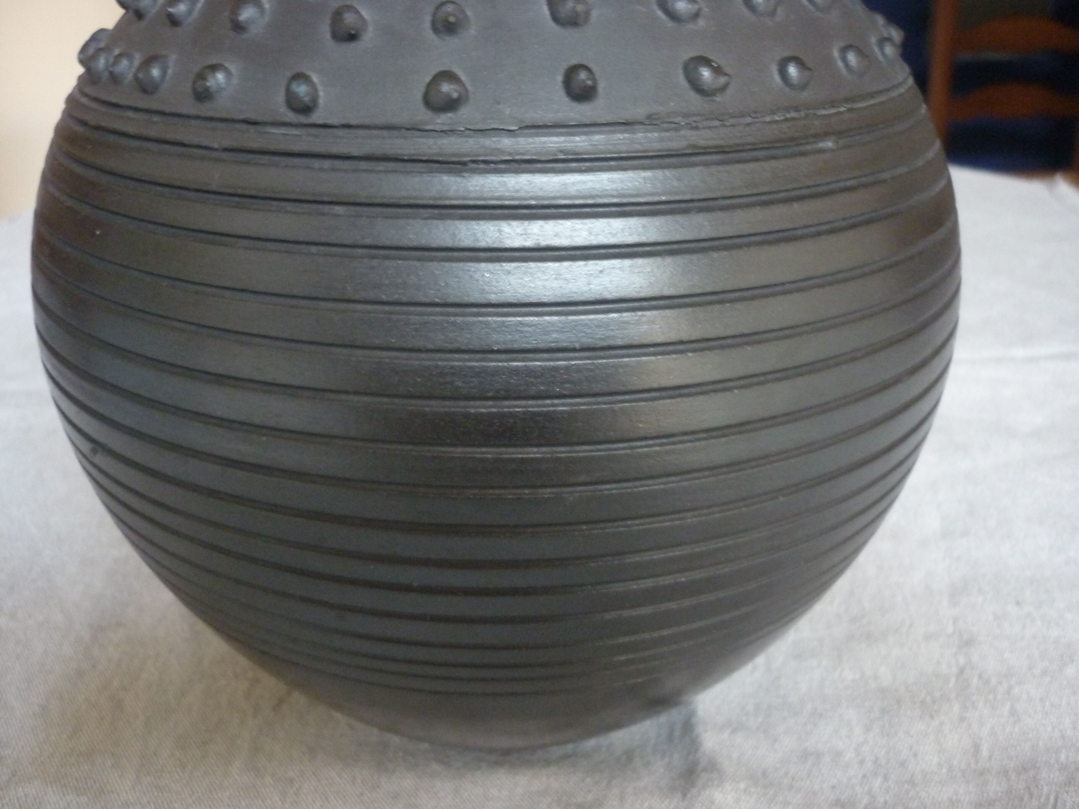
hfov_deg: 55.4
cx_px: 540
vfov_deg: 42.9
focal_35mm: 33
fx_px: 1029
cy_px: 404
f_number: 2.8
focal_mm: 5.5
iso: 400
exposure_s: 1/8
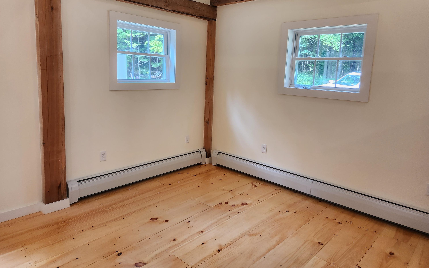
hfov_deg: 72.5
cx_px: 212
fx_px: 292
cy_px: 109
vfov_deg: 49.0
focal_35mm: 25
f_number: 1.8
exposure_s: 1/120
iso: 125
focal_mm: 5.4
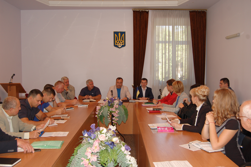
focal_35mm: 34
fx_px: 240
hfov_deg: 55.1
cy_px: 84
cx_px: 126
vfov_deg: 38.3
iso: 400
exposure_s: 1/60
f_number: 5
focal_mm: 23
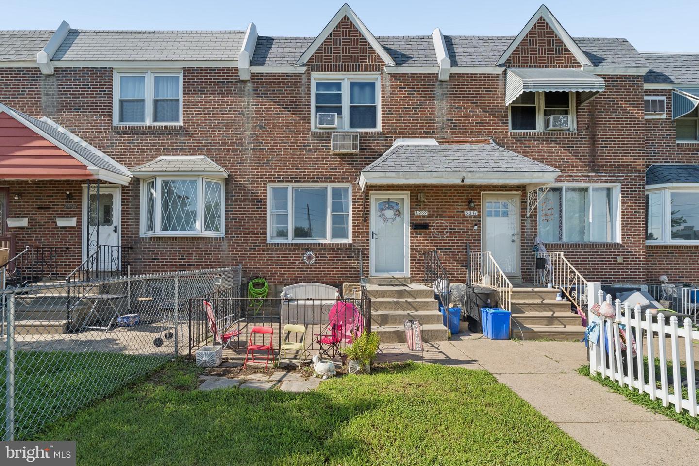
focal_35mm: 17
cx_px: 350
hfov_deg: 93.3
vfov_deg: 70.4
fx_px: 330
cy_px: 233
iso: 640
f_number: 8
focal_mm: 17
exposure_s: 1/800
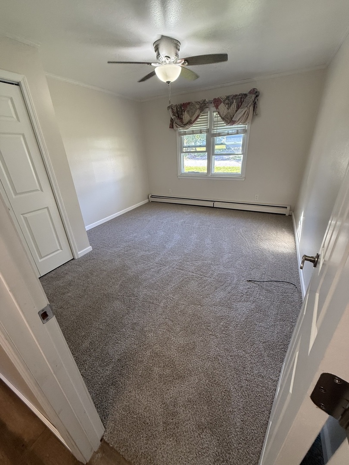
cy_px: 232
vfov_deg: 102.1
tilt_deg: -23.6
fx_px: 188
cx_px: 174
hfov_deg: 85.7
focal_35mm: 14
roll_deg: +3.5
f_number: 2.2
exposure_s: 1/120
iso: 320
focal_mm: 2.22
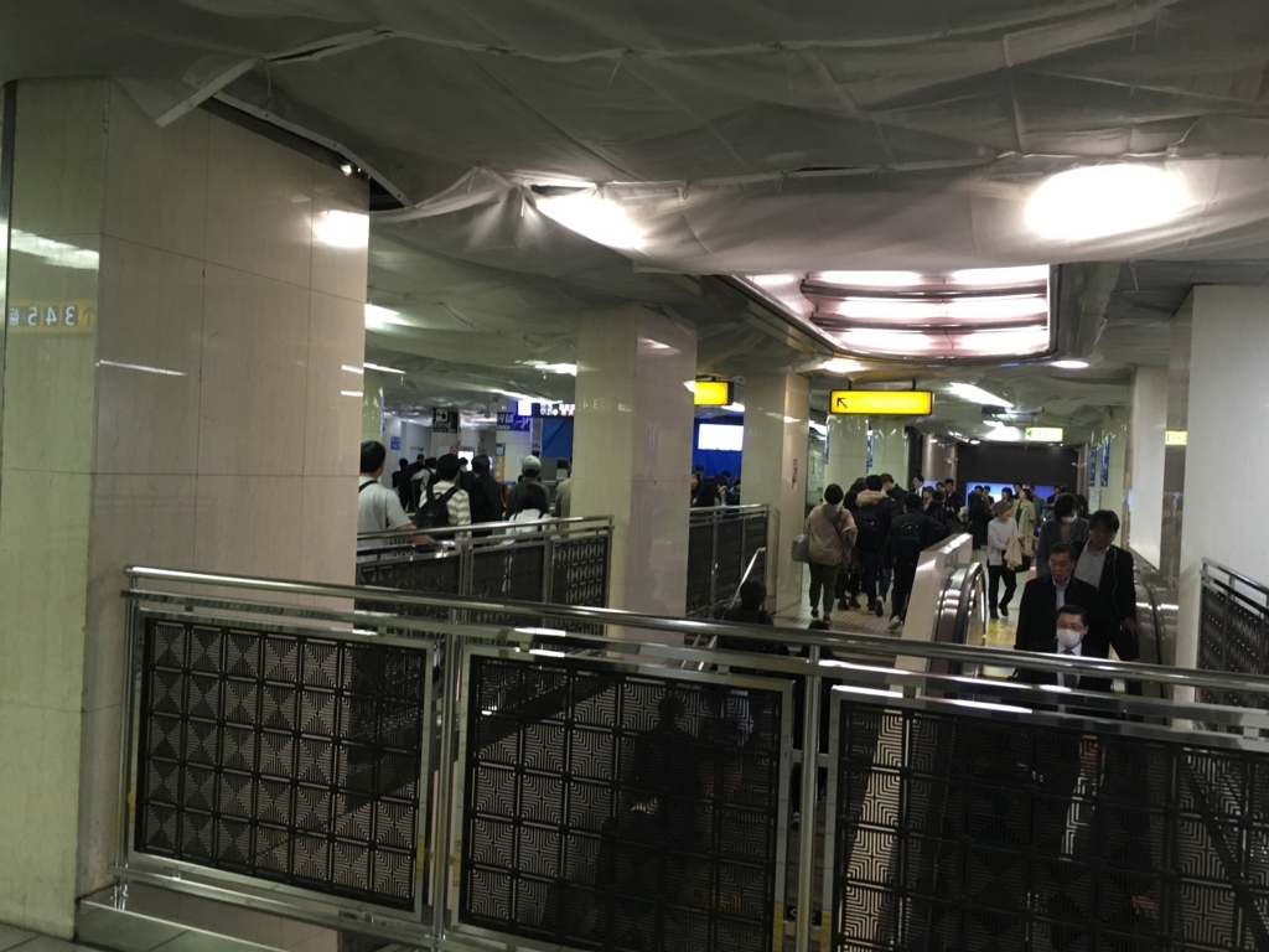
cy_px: 476
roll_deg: -2.7
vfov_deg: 48.2
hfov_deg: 61.7
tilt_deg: -3.5
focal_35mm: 29
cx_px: 634
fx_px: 1063
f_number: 2.2
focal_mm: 4.15
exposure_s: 1/30
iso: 100
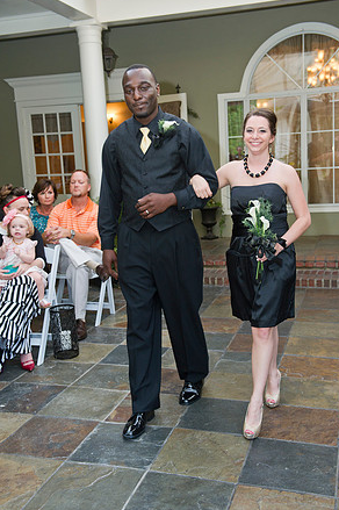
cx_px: 172
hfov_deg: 32.6
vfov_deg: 47.4
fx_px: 580
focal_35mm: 41
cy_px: 253
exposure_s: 1/100
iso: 800
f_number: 5
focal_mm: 40
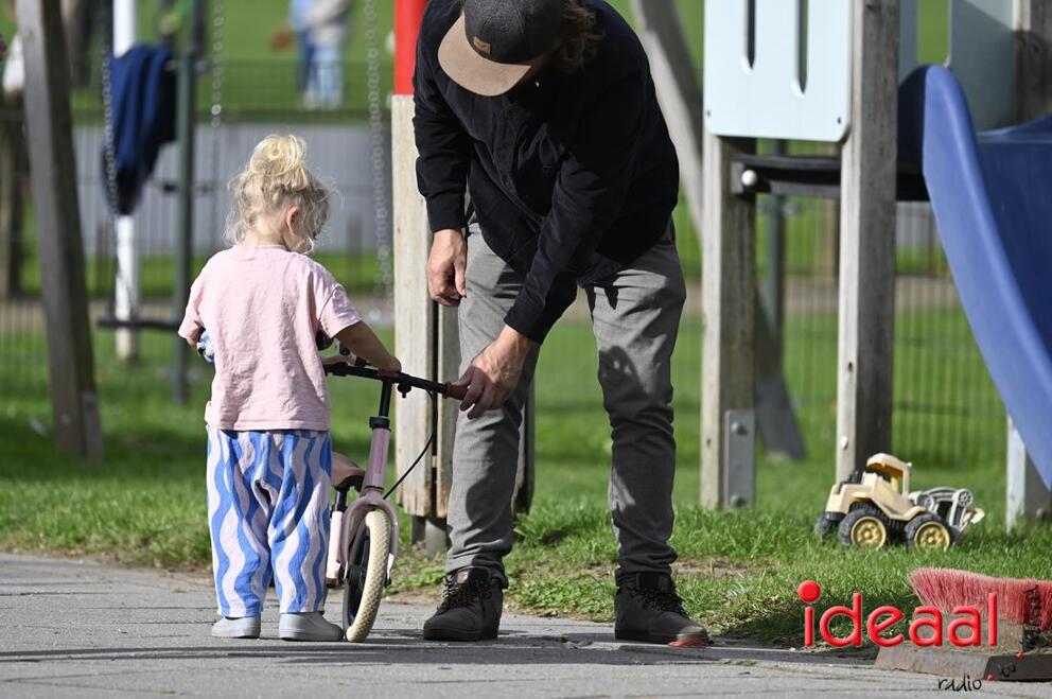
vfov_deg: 3.4
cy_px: 350
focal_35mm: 400
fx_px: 11675
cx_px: 526
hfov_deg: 5.2
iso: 400
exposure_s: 1/1600
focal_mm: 400
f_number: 5.6
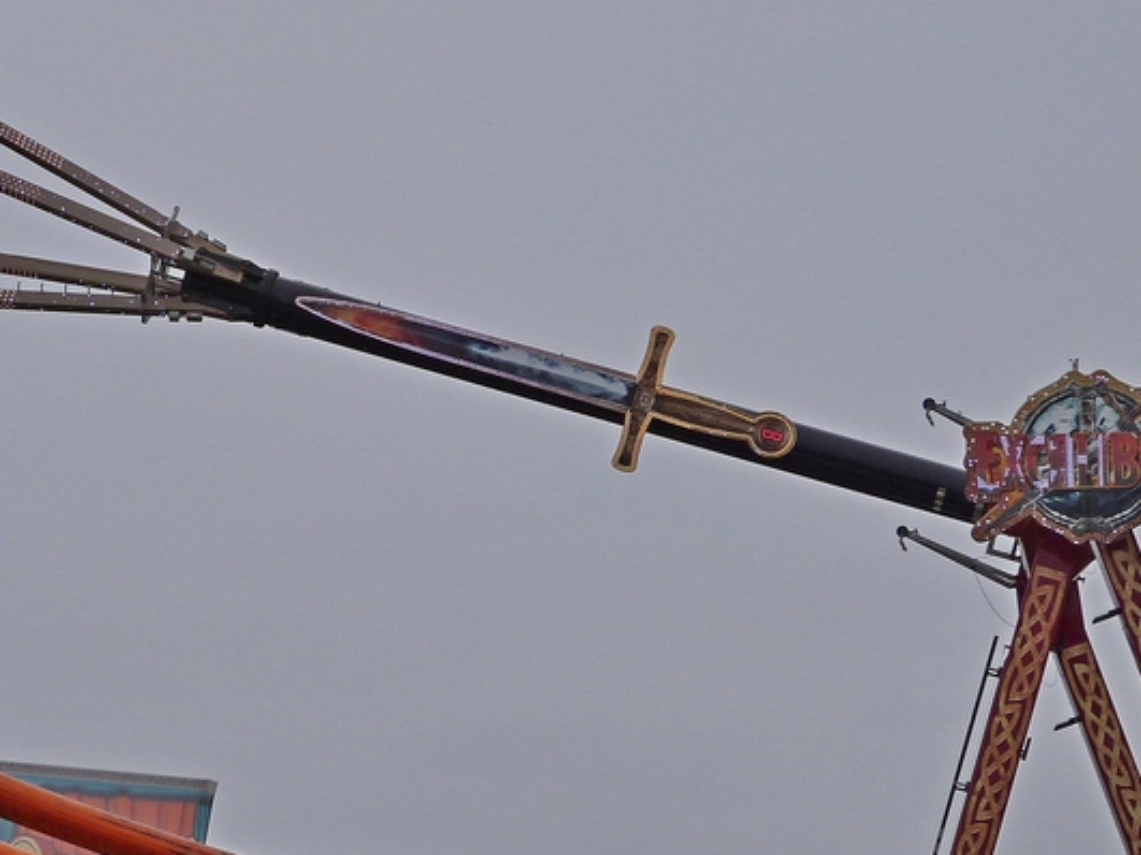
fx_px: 6393
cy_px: 606
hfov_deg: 10.2
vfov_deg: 7.6
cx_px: 548
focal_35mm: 194
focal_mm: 18.6
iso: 100
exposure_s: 1/640
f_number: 5.6
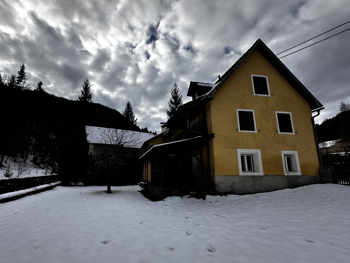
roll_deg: +0.0
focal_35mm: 18
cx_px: 150
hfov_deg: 87.2
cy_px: 143
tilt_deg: +9.2
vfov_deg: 71.4
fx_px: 182
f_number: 2.2
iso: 50
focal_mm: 2.22
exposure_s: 1/1949
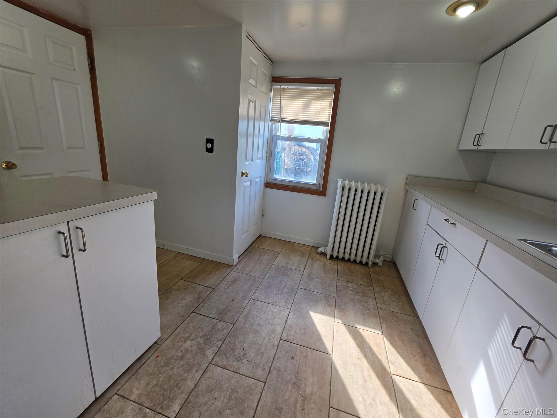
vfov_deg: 89.9
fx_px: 209
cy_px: 209
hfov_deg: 106.2
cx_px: 278
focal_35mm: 13
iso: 40
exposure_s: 1/120
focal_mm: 2.2
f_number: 1.9
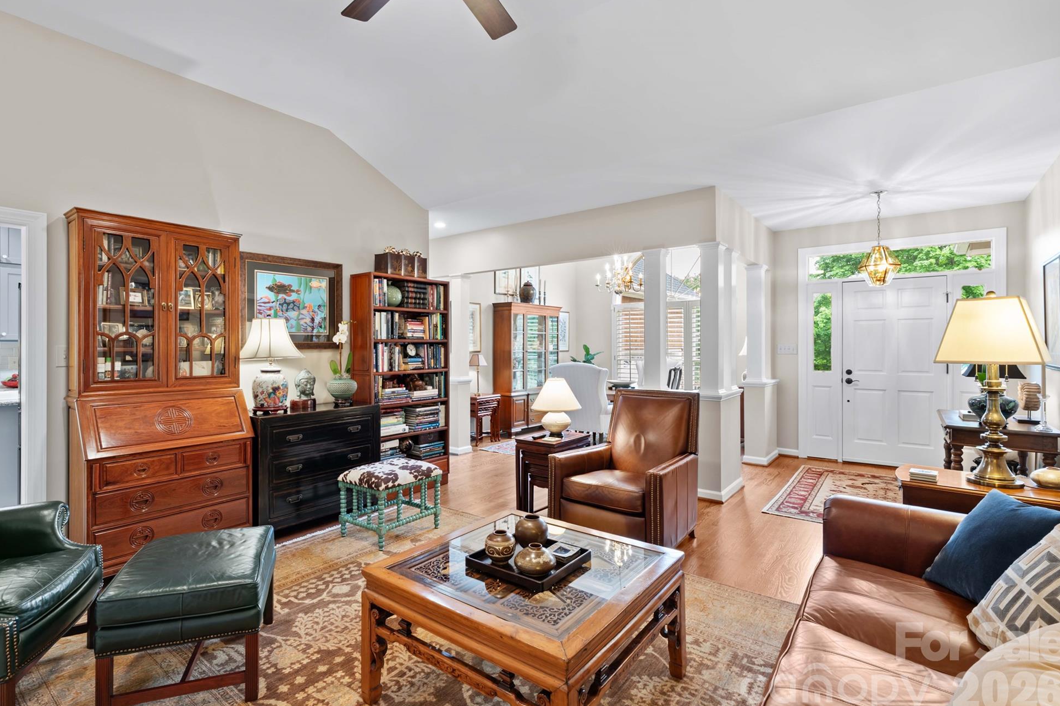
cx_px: 508
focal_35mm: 17
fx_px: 500
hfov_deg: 93.2
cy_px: 355
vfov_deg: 70.4
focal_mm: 16
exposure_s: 1.6
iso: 100
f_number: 8
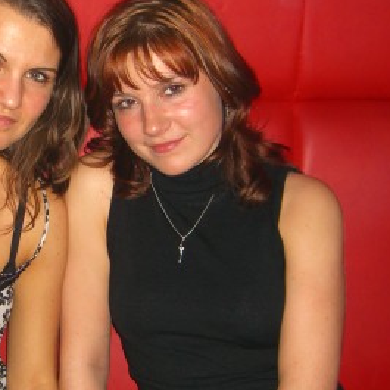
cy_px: 205
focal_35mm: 76
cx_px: 52
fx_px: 969
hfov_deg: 22.3
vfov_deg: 22.8
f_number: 2.8
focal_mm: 7.9
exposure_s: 1/60
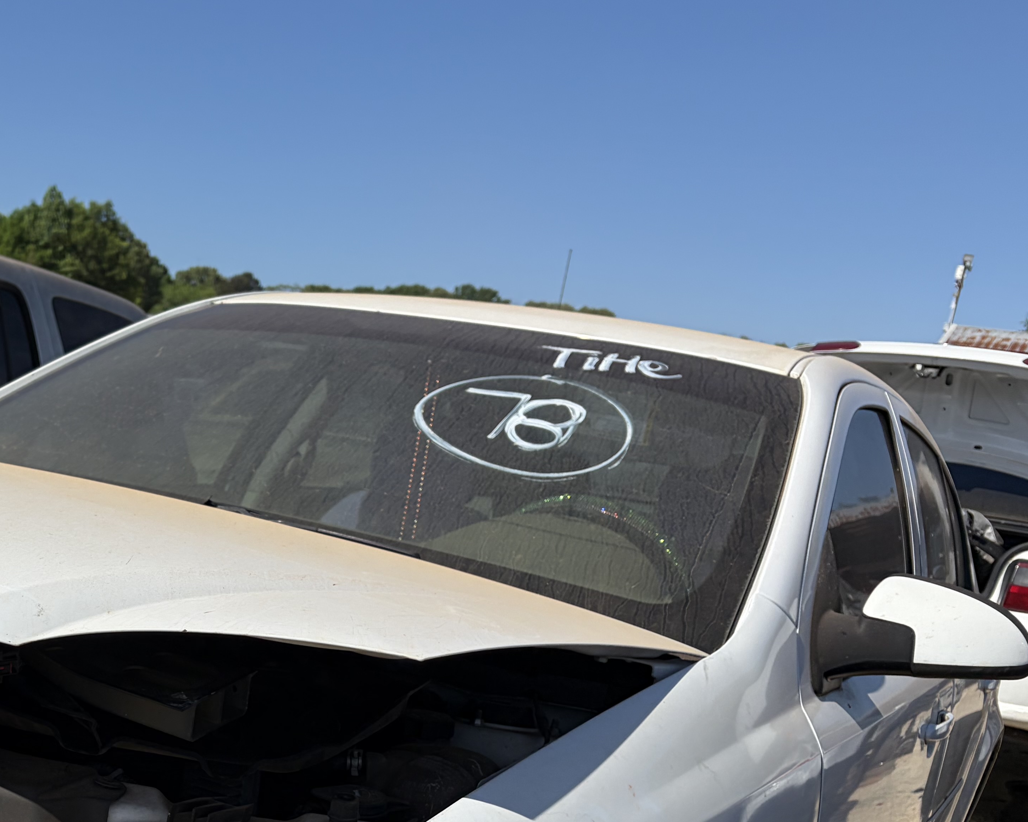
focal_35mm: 50
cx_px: 137
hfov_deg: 35.5
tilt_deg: -11.9
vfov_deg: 29.2
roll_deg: -6.6
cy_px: 711
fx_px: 1521
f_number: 1.6
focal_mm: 5.96
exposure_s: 1/7813
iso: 50
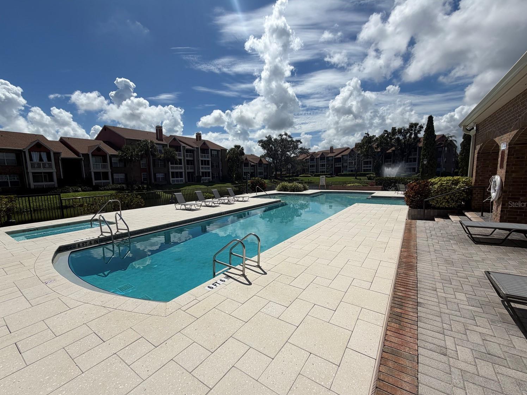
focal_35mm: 15
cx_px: 259
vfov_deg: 81.7
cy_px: 204
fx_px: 228
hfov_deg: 98.2
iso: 20
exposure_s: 1/2717
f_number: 2.2
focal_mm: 2.22
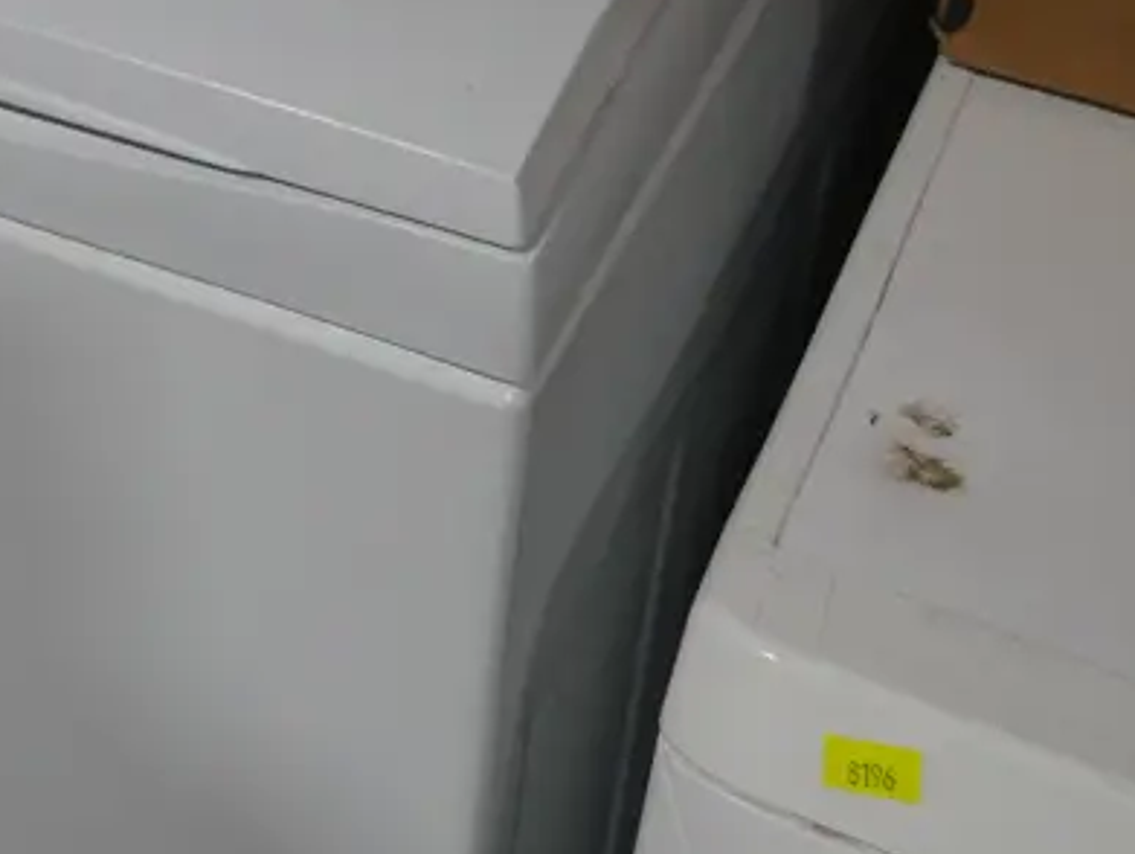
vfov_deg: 16.0
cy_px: -152
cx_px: -160
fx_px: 2921
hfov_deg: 20.8
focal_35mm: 89
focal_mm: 17
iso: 200
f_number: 4
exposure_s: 1/80
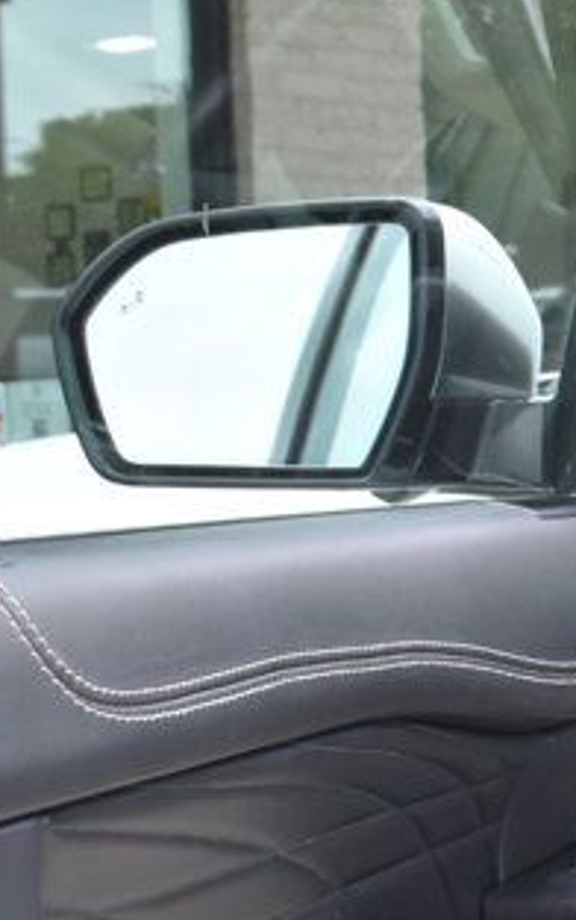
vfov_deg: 20.7
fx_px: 2508
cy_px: 632
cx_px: 1087
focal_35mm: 100
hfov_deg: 11.9
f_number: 7.1
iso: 400
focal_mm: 20
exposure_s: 1/125
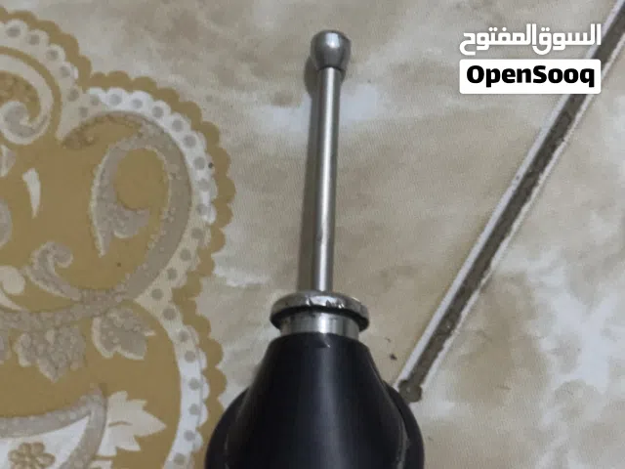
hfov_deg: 39.7
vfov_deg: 30.3
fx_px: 867
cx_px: 312
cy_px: 234
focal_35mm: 48
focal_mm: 6.86
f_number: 1.78
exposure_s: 1/33
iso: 400
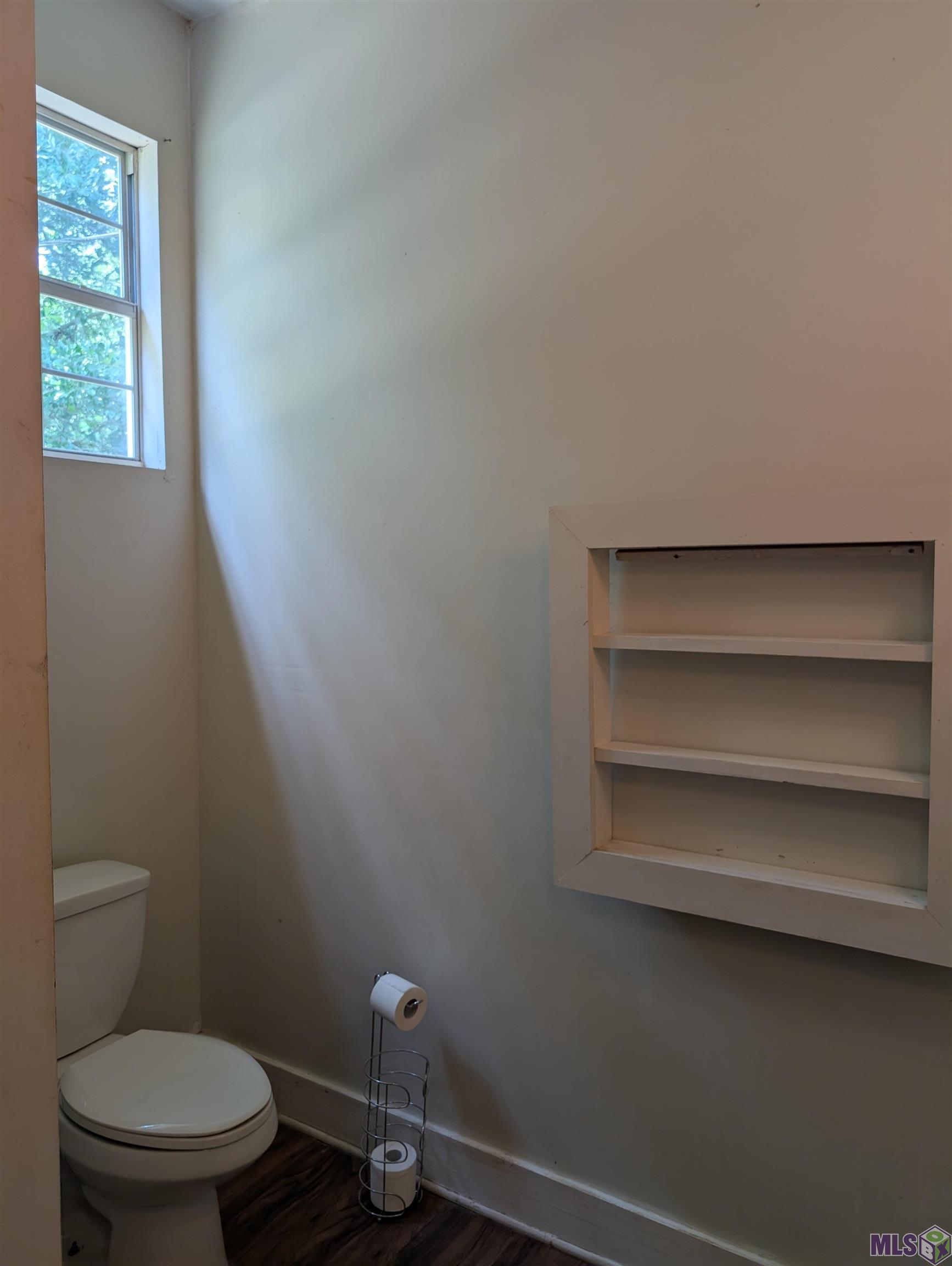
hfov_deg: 56.9
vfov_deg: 71.5
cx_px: 476
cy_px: 633
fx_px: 878
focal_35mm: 24
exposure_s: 1/30
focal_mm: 6.9
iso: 31
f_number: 1.68
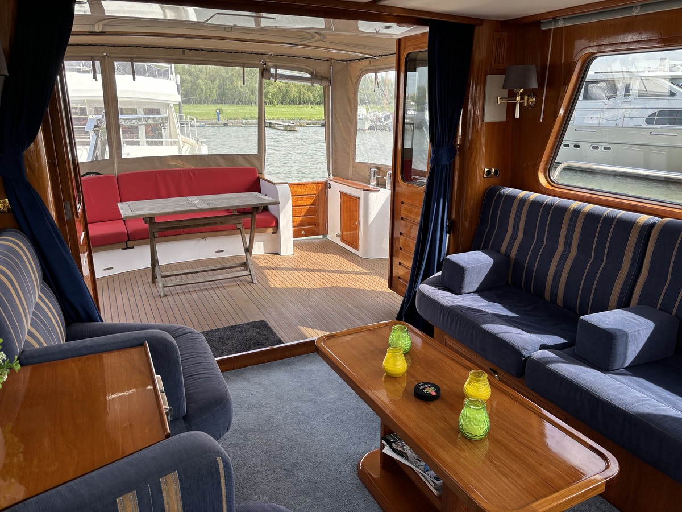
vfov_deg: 53.1
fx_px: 512
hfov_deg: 67.3
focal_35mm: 26
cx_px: 341
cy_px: 256
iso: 50
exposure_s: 1/498
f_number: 1.6
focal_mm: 5.96
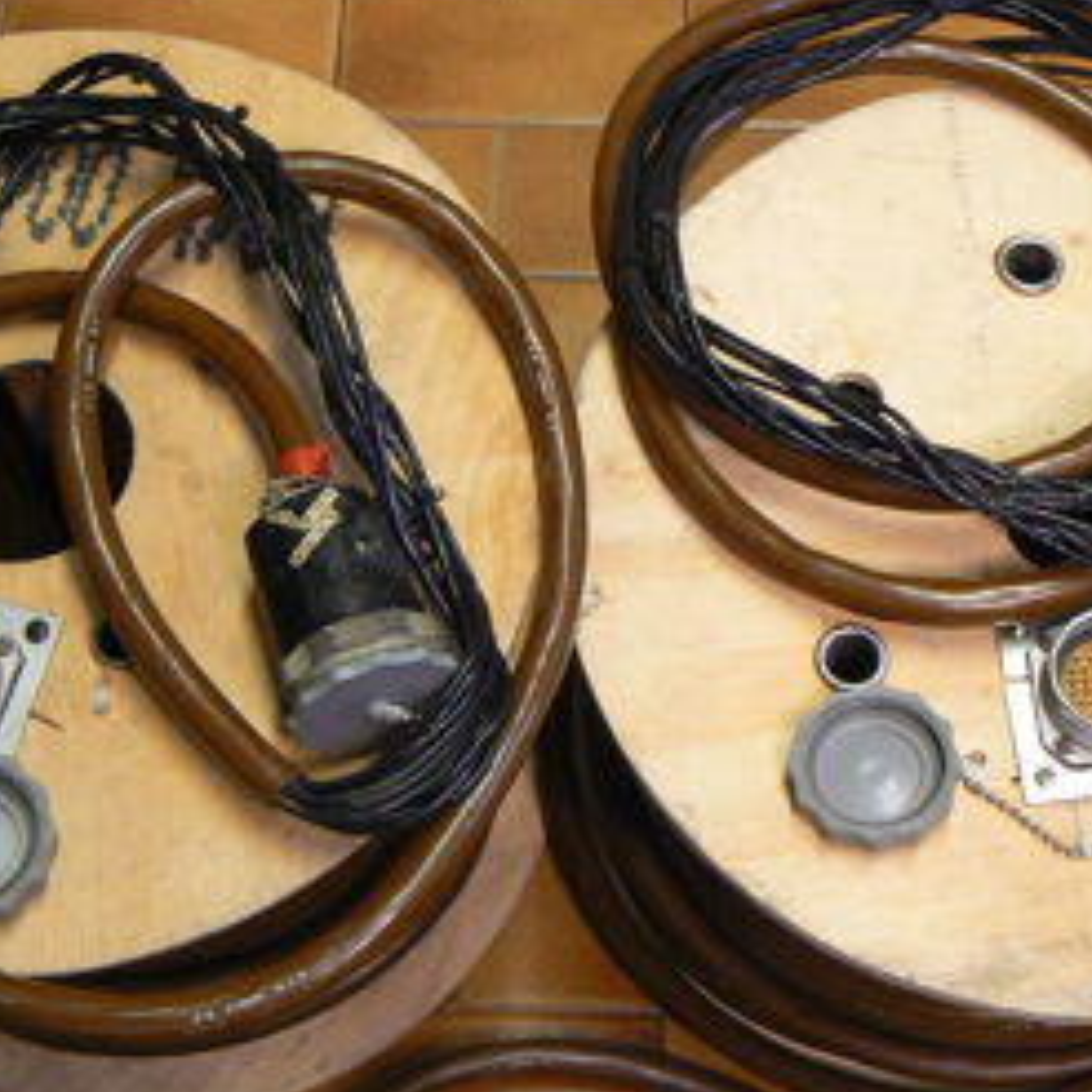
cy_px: 519
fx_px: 2213
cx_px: 564
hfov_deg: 27.7
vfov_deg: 27.7
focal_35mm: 62
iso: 200
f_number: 2.8
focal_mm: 6
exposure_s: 1/25
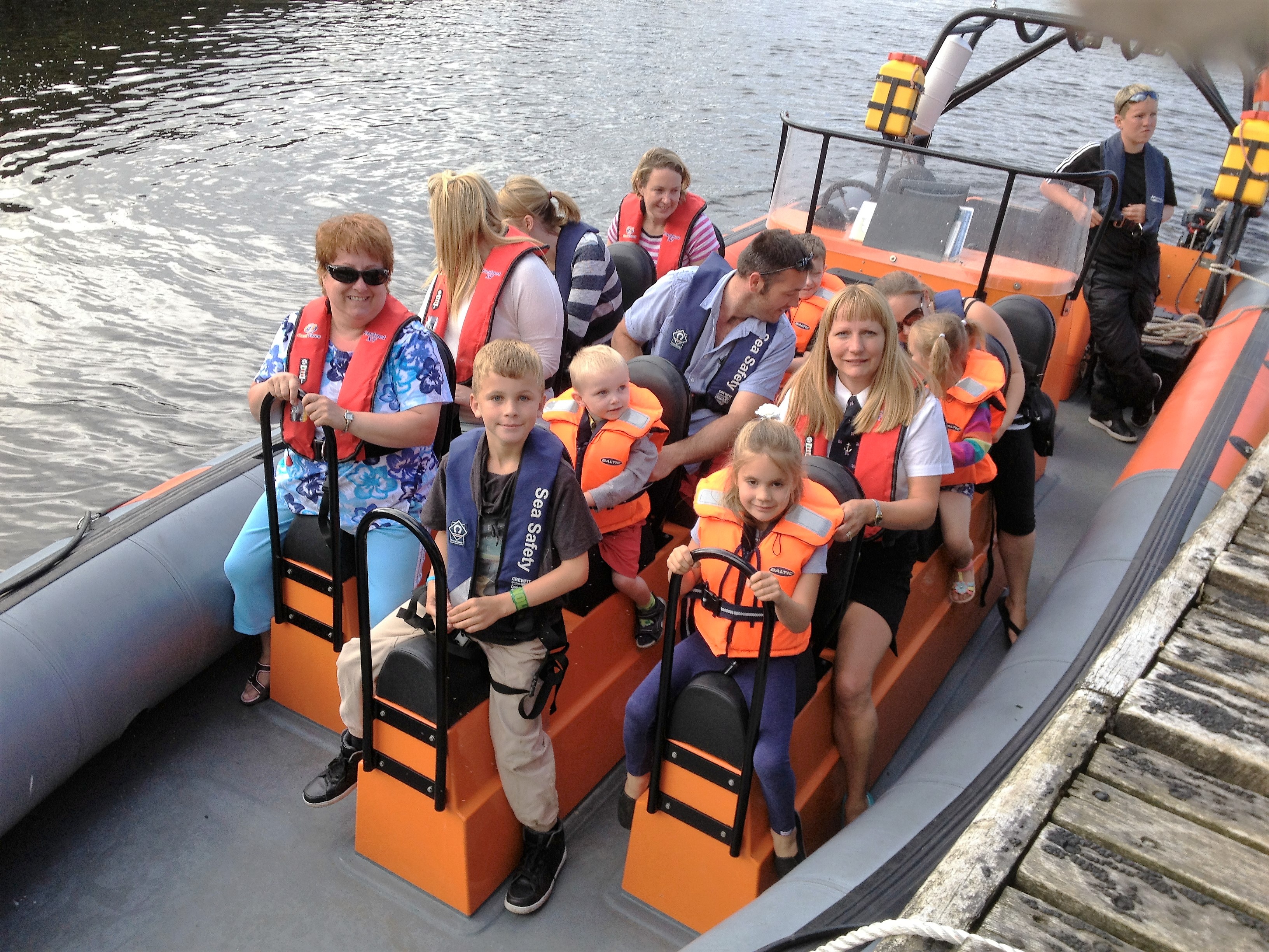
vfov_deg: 40.7
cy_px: 476
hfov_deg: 52.6
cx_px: 634
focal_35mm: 35
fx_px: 1283
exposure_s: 1/373
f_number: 2.4
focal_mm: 4.28
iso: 50
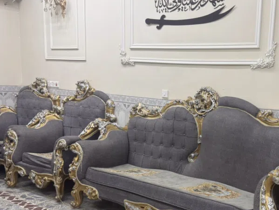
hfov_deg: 44.1
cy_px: 140
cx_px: 212
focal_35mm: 41
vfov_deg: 34.8
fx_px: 331
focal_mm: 6.76
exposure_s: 1/51
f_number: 1.78
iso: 125
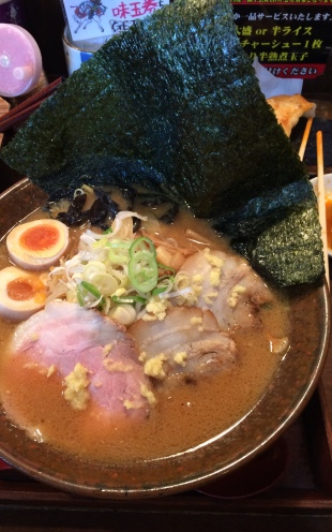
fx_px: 449
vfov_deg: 61.2
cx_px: 141
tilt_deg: -55.6
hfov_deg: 40.5
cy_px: 266
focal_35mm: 31
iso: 160
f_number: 2.2
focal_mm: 4.15
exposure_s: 1/30
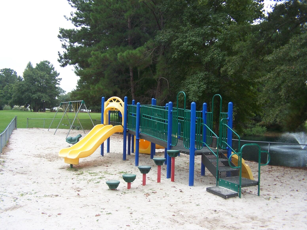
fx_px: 452
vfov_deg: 28.6
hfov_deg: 37.5
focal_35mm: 51
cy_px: 115
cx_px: 154
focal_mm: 8.5
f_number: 3
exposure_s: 1/350
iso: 80
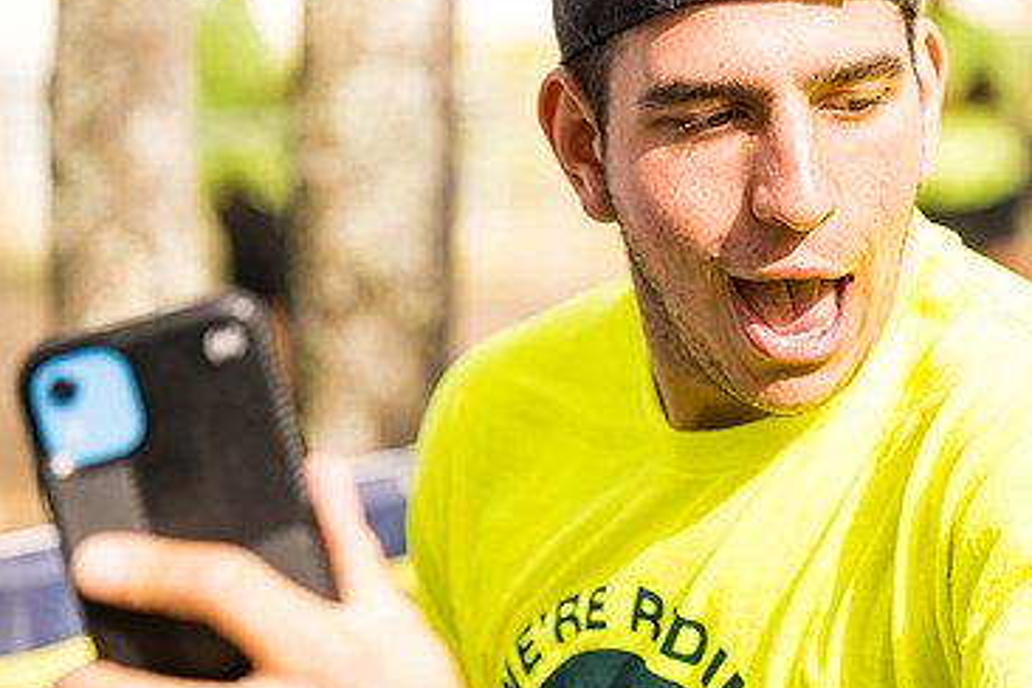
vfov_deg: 12.3
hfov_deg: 18.3
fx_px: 3182
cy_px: 255
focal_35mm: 111
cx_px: 722
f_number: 2.8
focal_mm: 70
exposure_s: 1/800
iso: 180
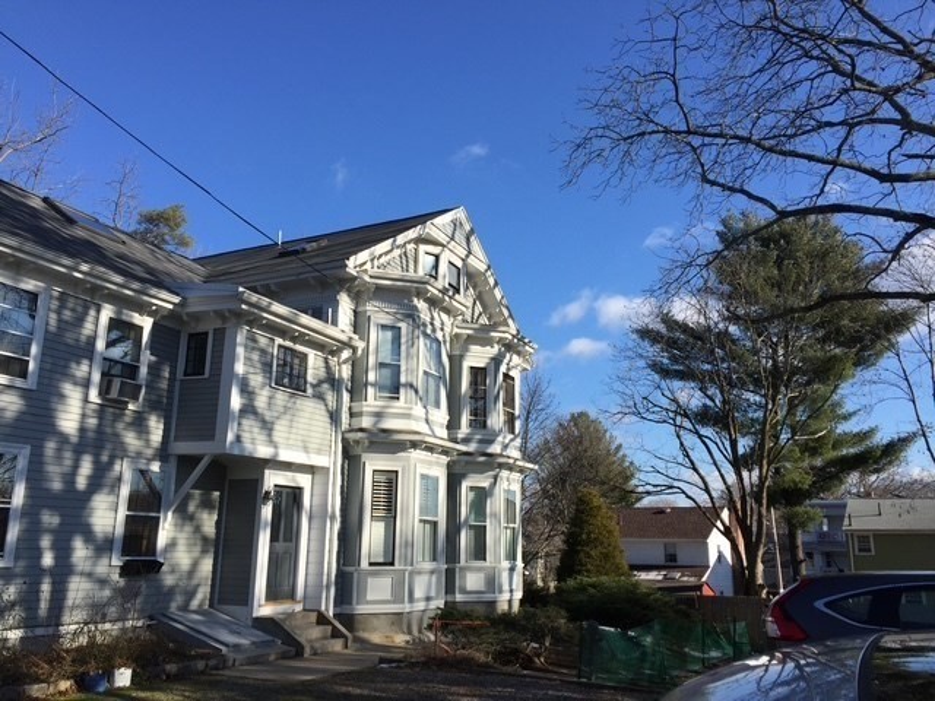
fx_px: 783
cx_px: 468
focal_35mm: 29
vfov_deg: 48.2
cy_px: 350
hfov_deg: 61.7
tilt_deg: +14.1
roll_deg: -1.3
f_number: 2.2
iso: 32
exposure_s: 1/1799
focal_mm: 4.15
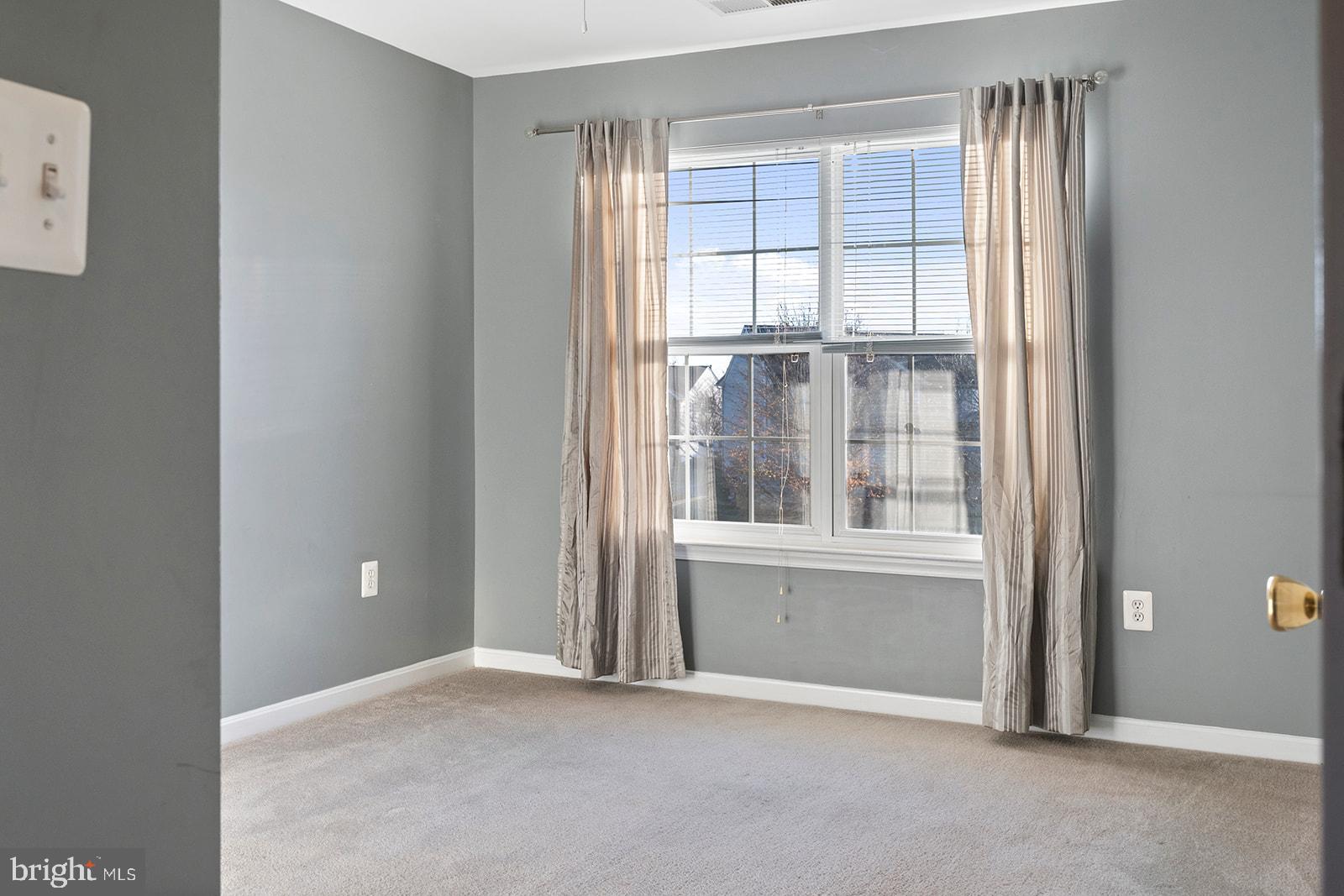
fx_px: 1307
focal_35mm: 35
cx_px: 672
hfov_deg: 54.4
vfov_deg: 37.9
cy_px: 448
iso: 1250
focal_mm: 35
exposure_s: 1/100
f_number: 9
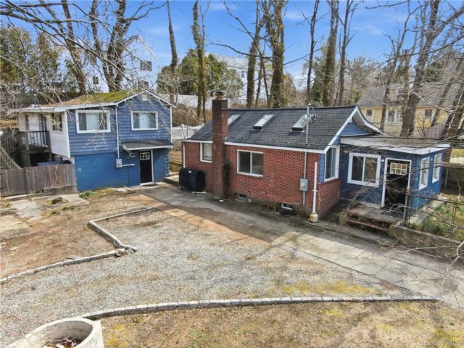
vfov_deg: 56.8
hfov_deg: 71.6
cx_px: 232
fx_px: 322
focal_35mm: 24
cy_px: 174
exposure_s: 1/240
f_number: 2.8
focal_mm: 4.4
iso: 100
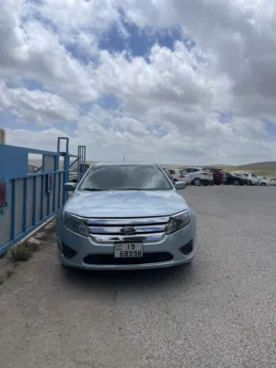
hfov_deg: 54.9
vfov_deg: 69.4
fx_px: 266
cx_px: 138
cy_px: 184
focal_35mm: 25
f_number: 1.6
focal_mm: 5.1
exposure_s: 1/8547
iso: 32
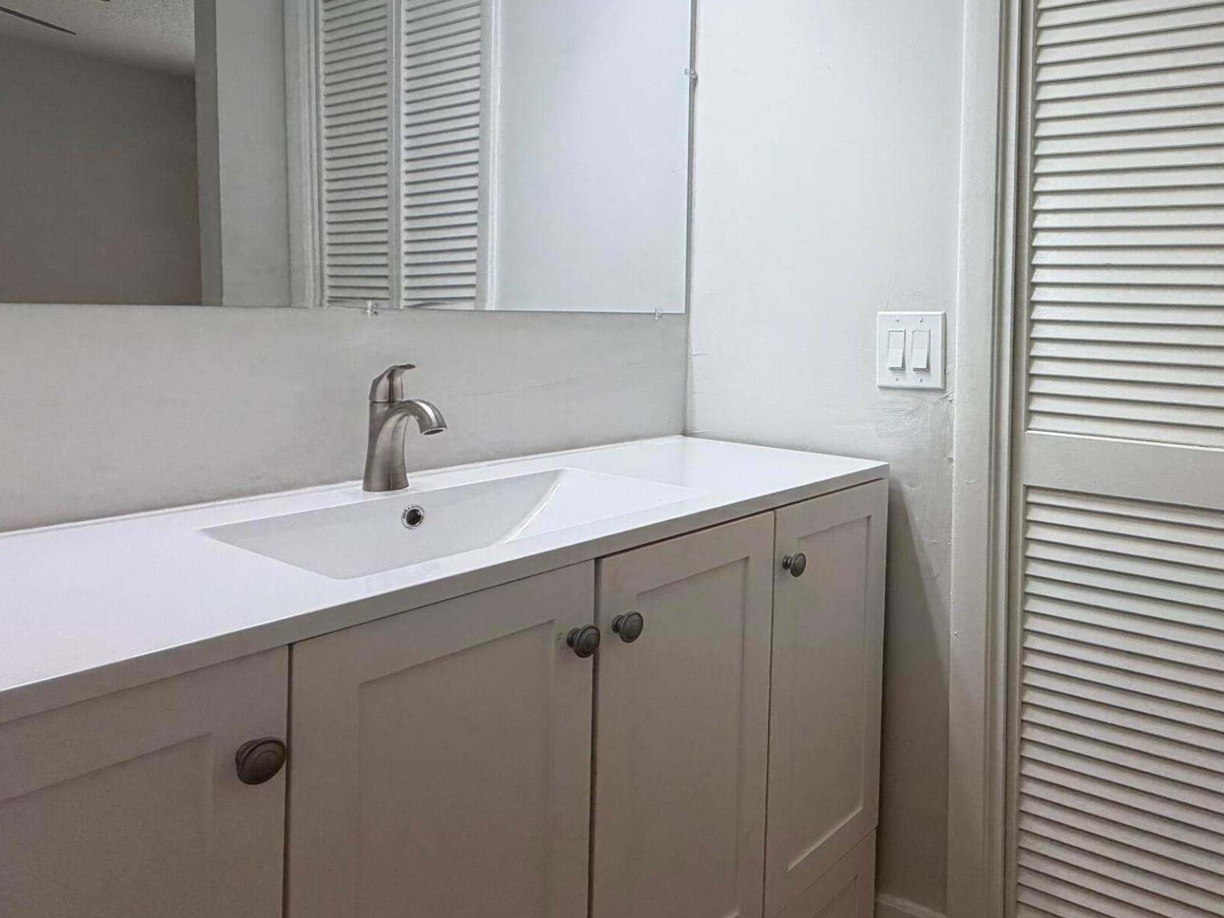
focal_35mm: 26
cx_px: 902
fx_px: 919
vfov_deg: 52.2
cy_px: 314
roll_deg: -0.9
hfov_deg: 63.8
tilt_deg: -0.2
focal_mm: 2.22
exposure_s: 1/121
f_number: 2.2
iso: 80
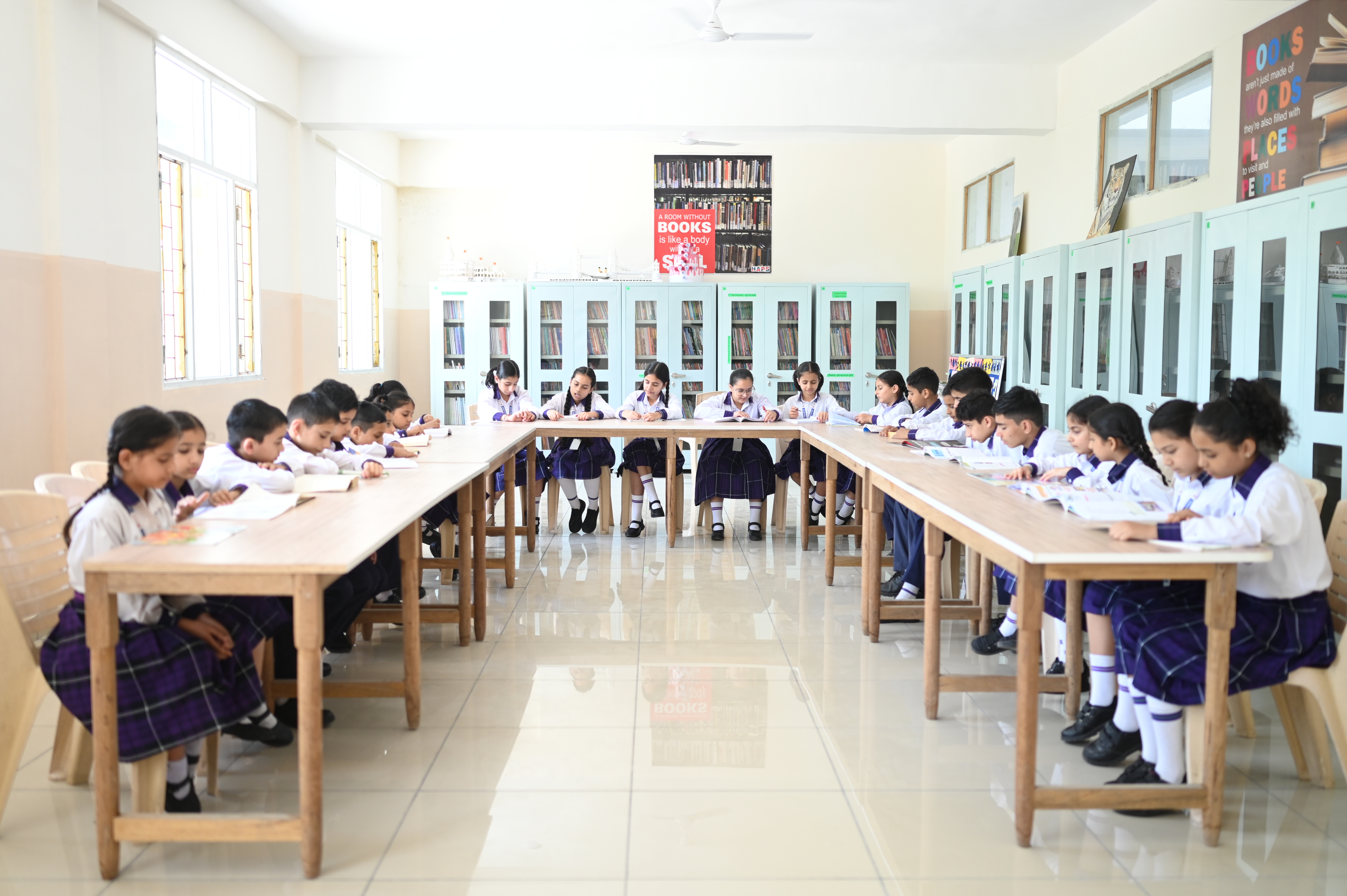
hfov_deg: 54.5
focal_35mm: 35
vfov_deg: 37.8
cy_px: 448
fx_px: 1309
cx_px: 674
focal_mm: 35
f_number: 1.8
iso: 400
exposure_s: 1/200
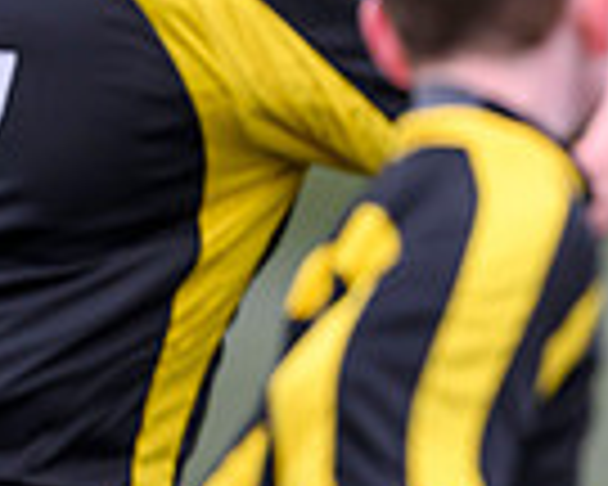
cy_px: 380
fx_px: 29061
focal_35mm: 1615
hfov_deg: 1.2
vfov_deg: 1.0
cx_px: 1293
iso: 500
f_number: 3.5
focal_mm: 400
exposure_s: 1/1600
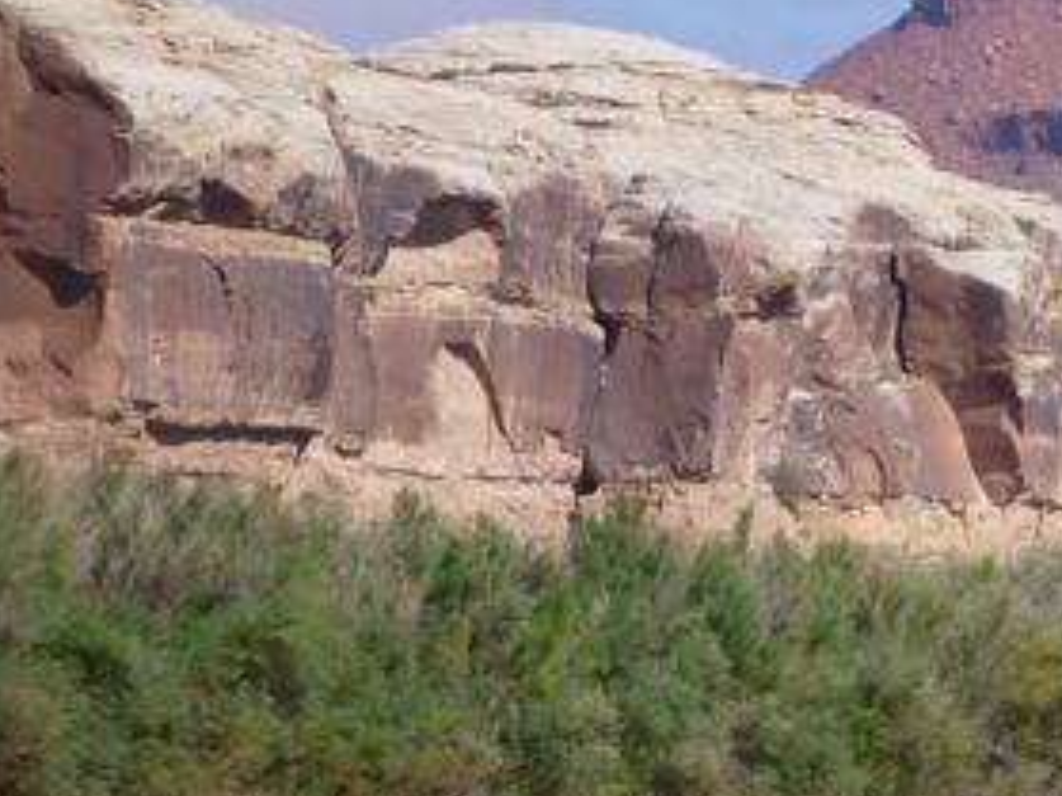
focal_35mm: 294
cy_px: 396
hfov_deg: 6.7
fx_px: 9016
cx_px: 898
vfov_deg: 5.1
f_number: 5.9
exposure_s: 1/250
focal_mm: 22.8
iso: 80
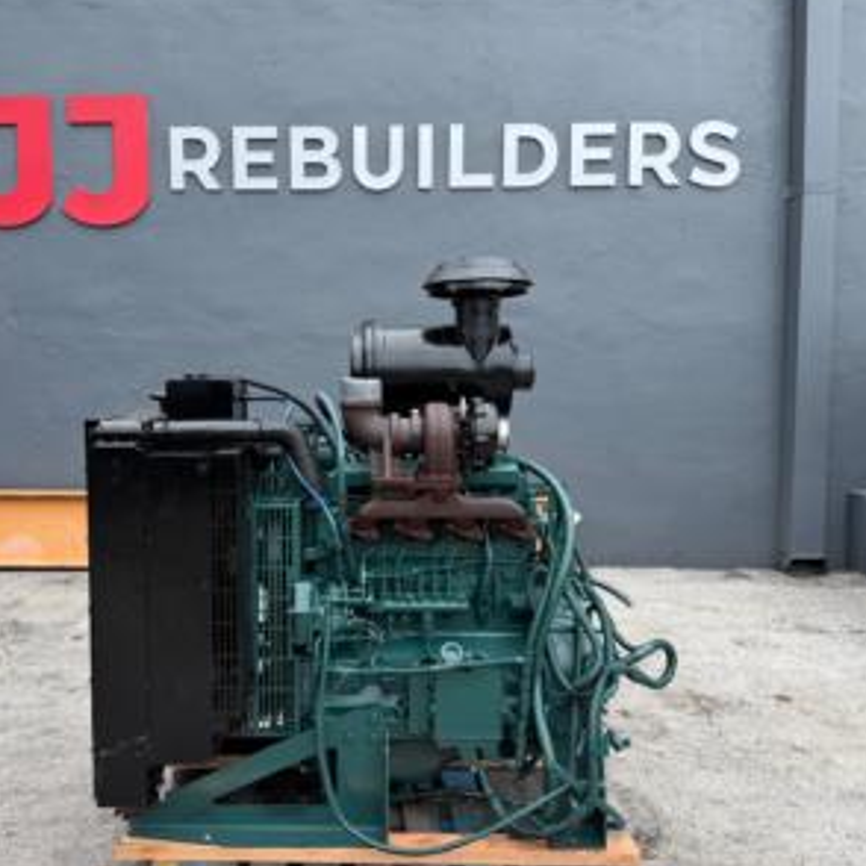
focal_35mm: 32
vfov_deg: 51.1
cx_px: 342
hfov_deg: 50.7
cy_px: 449
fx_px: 906
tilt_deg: -4.7
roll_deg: -0.8
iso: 80
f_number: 1.78
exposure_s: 1/1106
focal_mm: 6.76
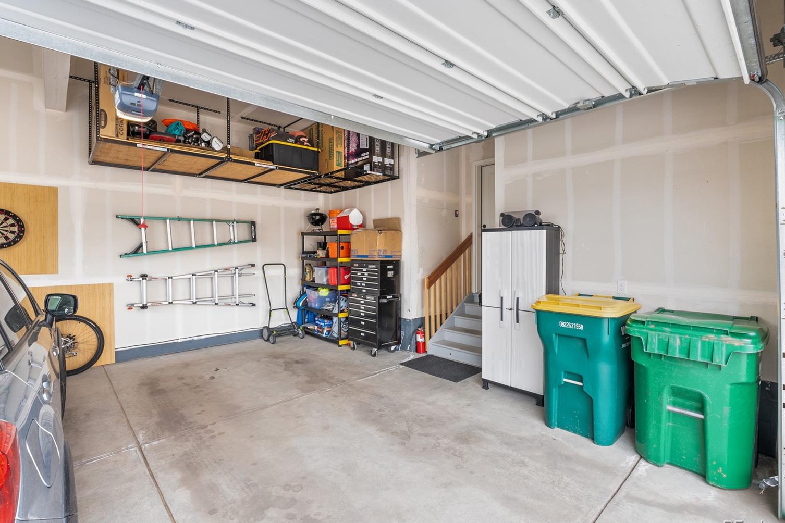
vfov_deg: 70.4
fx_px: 371
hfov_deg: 93.3
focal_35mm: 17
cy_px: 259
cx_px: 390
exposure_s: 1/1.67
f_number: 11
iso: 250
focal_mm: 16
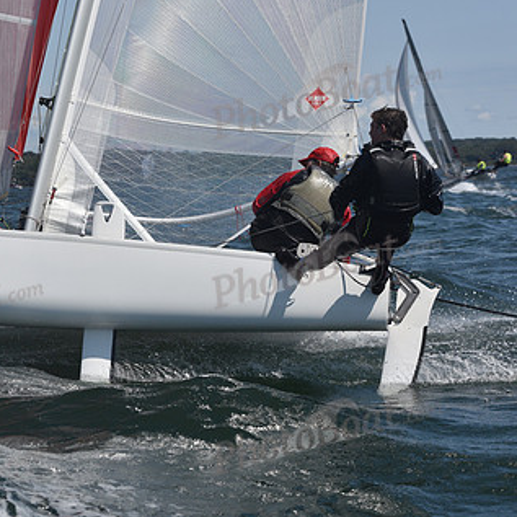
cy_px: 205
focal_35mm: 109
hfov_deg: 15.9
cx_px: 129
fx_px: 1842
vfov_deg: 16.0
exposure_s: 1/1250
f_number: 6.3
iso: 250
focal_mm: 70
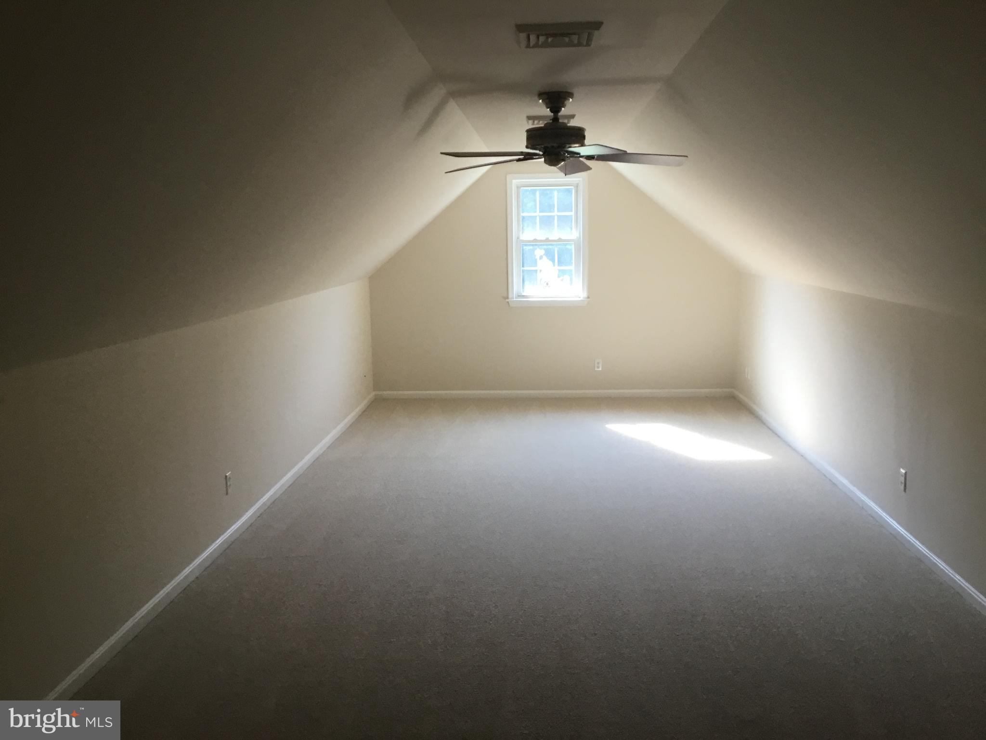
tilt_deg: -8.3
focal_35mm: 31
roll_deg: +1.6
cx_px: 493
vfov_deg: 45.4
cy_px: 370
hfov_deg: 58.4
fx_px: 883
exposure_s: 1/33
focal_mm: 3.3
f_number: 2.4
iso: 50
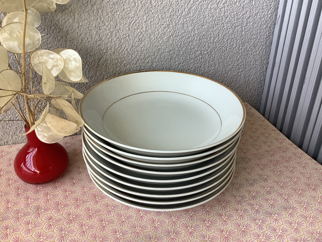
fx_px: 288
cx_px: 161
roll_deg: +0.2
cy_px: 121
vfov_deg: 45.4
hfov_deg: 58.4
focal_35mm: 31
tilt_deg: -29.2
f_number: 2.4
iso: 80
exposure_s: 1/120
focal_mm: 3.3
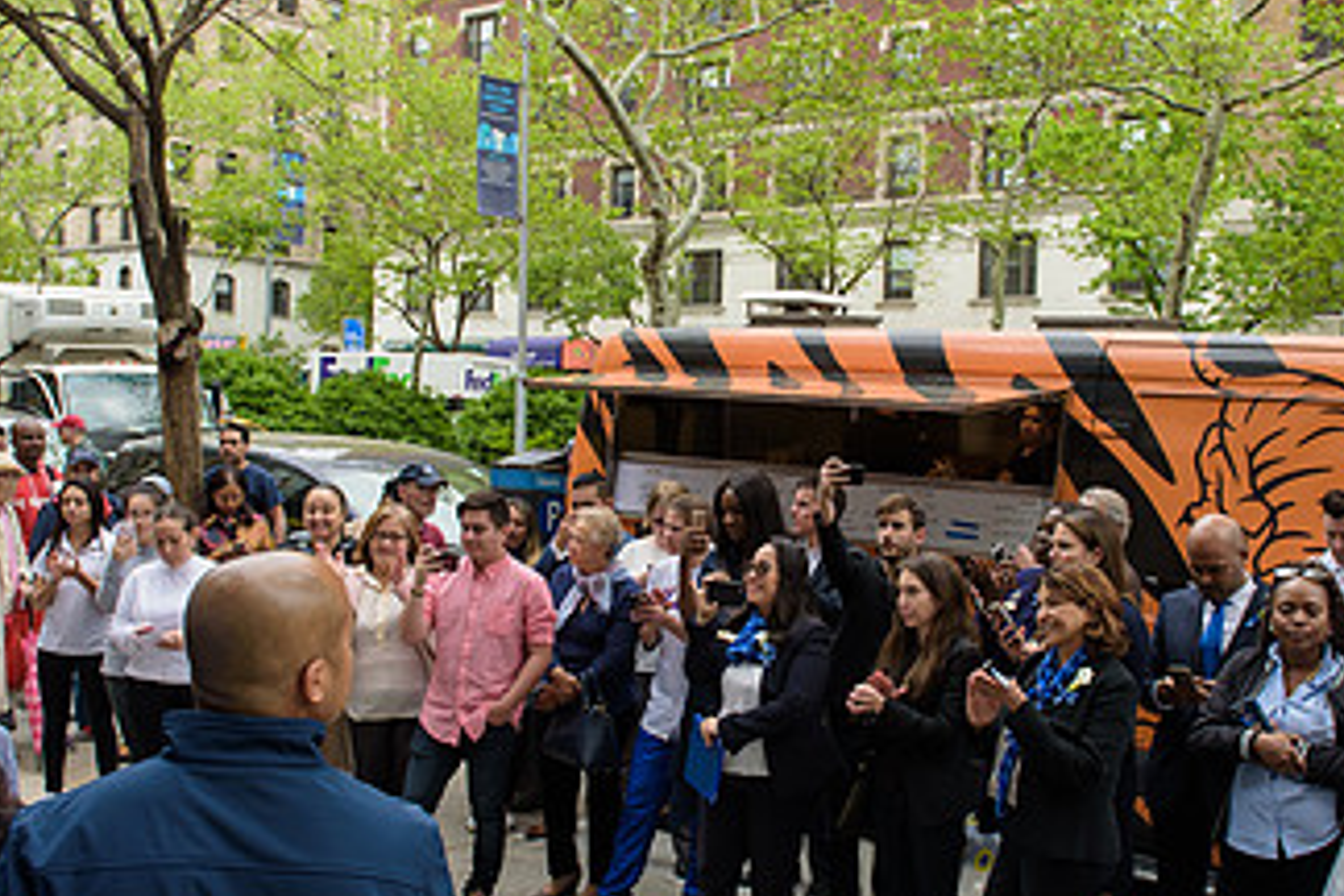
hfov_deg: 45.3
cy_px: 467
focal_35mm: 43
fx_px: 1605
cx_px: 751
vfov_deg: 31.2
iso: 200
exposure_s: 1/250
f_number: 5
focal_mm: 24
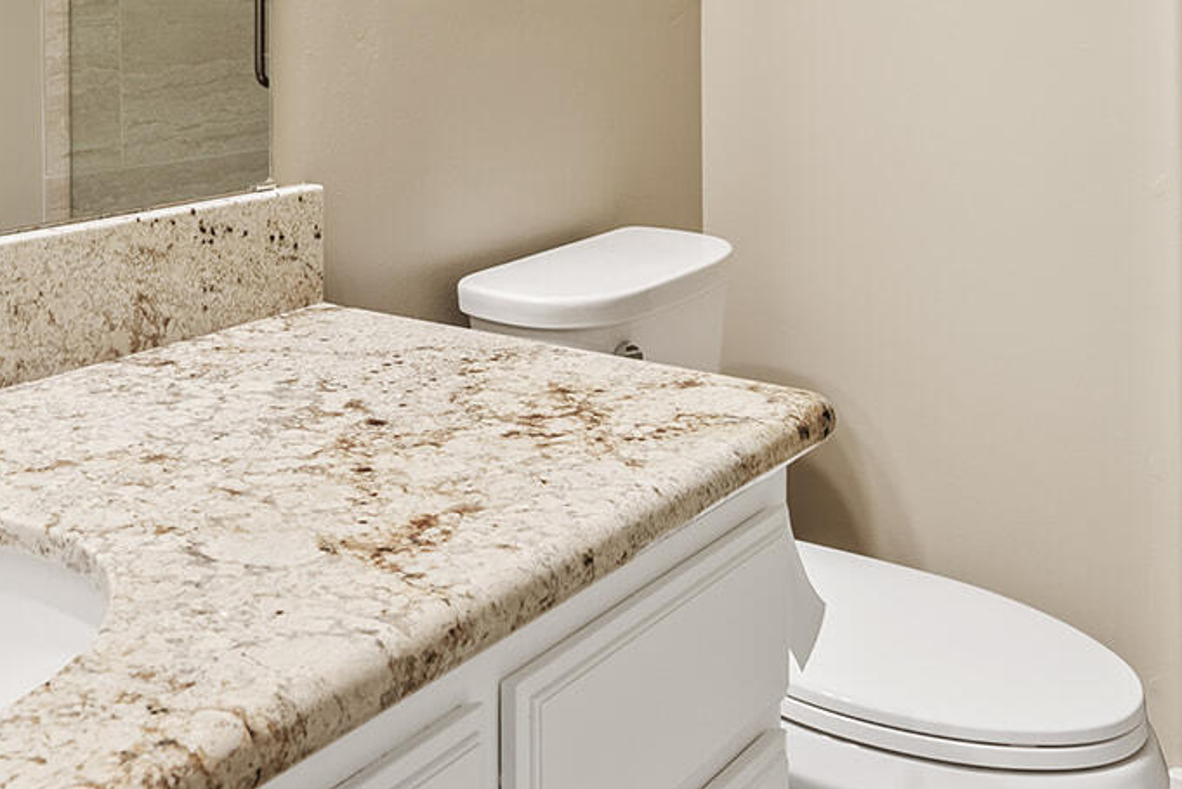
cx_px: 420
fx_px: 1544
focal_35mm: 47
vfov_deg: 26.6
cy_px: -58
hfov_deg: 41.5
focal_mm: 20
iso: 320
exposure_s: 1.3
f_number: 8
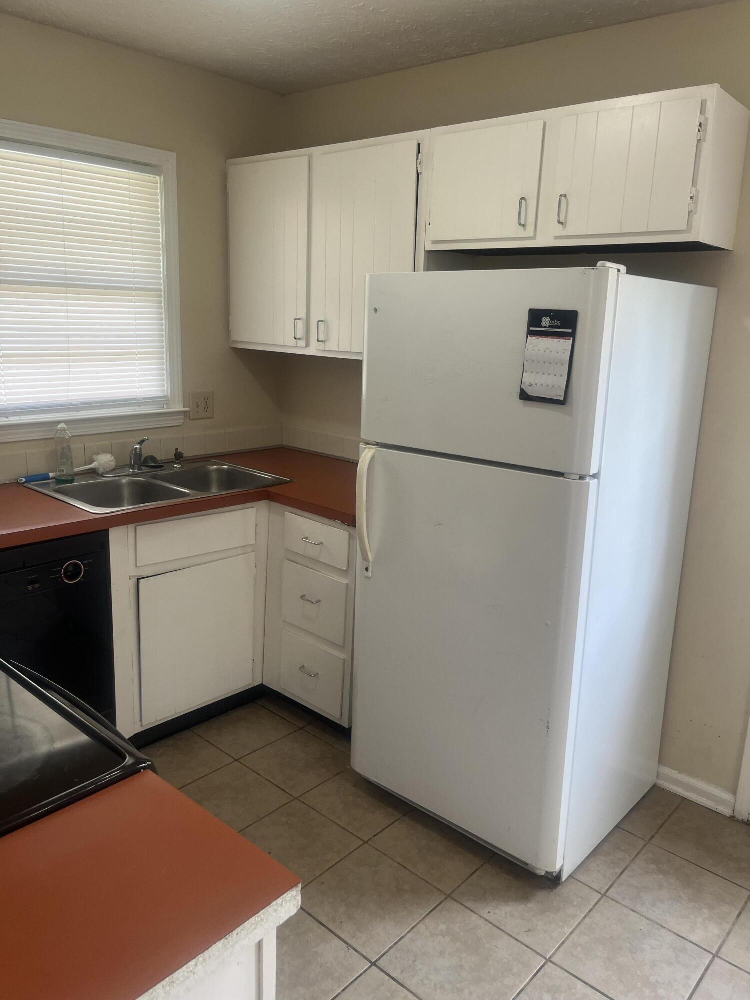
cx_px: 375
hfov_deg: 53.1
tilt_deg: -15.9
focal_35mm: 26
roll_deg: -0.7
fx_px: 751
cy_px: 500
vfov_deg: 67.3
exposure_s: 1/120
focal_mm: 5.1
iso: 80
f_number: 1.6
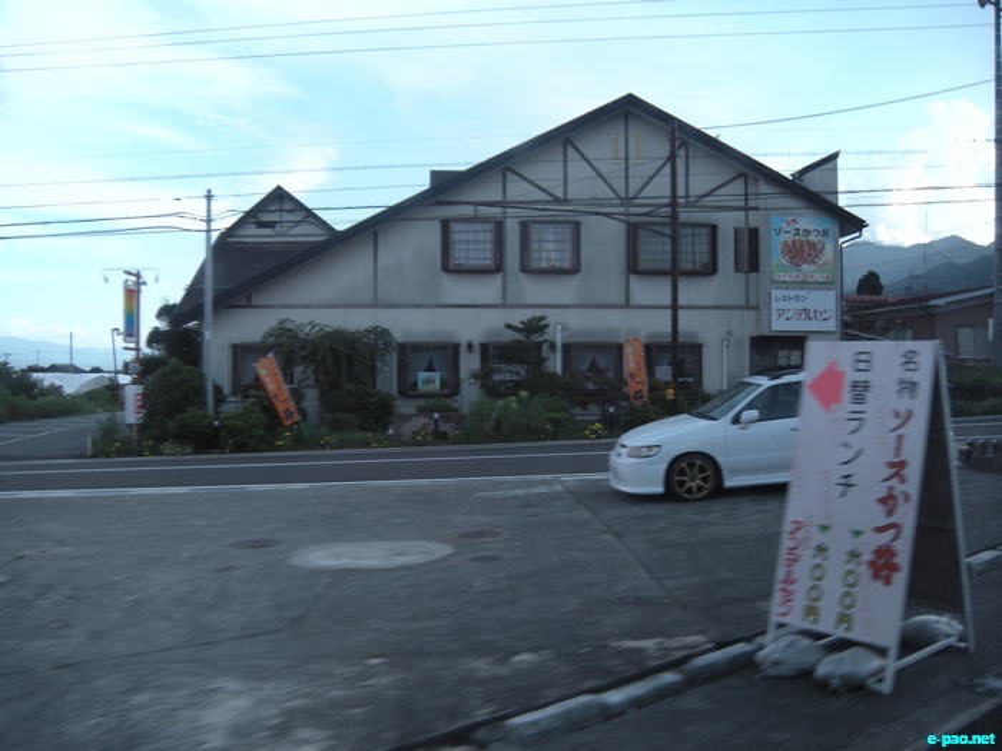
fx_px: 1013
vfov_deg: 40.7
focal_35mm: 35
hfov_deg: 52.6
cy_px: 376
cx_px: 501
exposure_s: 1/53.8
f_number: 3.8
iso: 64
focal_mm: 5.9
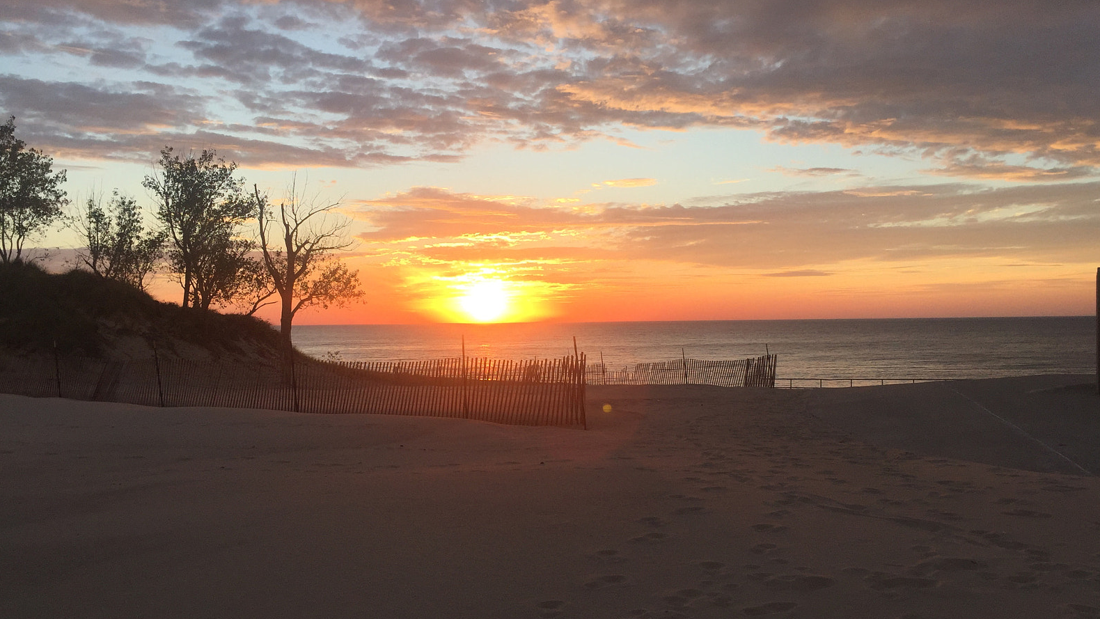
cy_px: 359
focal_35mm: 32
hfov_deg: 61.0
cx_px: 555
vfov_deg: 36.6
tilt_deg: -1.7
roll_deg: -0.6
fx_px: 933
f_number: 2.2
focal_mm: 4.15
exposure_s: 1/670
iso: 32
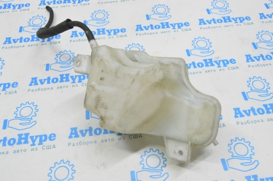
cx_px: 136
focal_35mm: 34
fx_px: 261
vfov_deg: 38.3
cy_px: 90
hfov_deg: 55.2
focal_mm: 23
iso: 6400
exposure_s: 1/20
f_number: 20
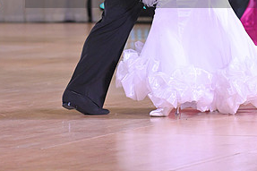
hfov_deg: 5.1
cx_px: 149
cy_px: -21
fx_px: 2882
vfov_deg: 3.4
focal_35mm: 404
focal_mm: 200
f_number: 5
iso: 3200
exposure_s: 1/400
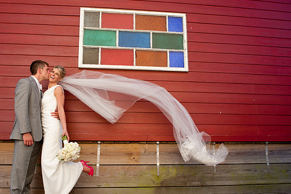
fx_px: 234
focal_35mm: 29
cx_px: 125
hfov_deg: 63.4
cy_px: 115
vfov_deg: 44.8
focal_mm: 24
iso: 200
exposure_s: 1/320
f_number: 5.6
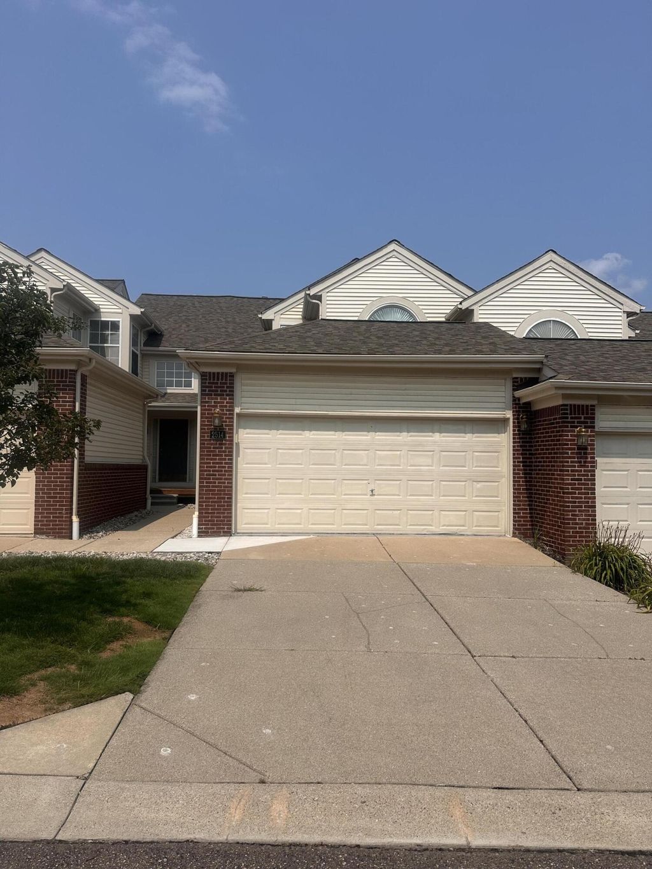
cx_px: 326
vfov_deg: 71.6
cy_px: 434
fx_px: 603
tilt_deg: +3.1
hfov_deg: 56.8
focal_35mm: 24
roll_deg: -1.5
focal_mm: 6.86
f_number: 1.78
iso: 80
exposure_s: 1/8197
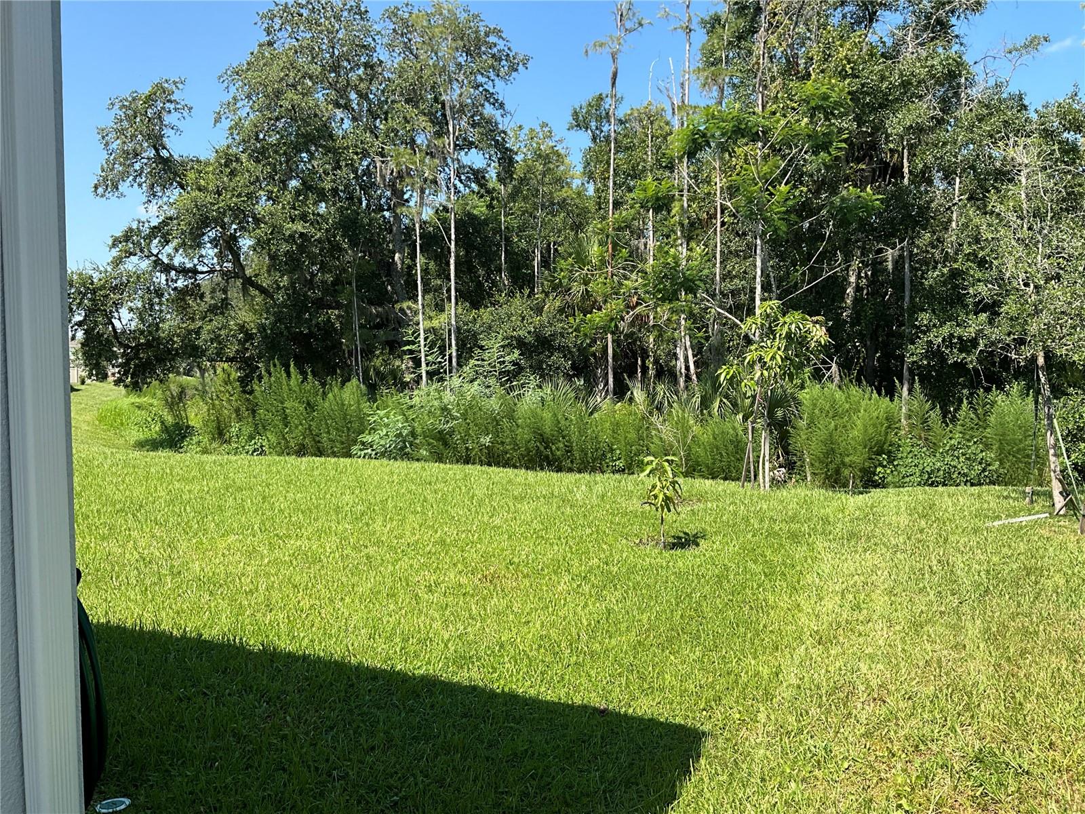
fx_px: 909
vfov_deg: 48.2
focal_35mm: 29
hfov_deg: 61.7
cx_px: 542
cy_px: 407
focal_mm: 3
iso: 25
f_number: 1.8
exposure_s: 1/855
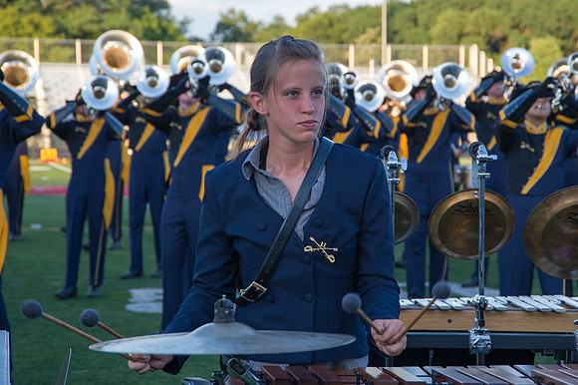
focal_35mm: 116
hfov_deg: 17.7
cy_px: 174
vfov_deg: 11.8
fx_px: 1859
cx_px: 326
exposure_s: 1/200
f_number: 6.3
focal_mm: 100
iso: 640
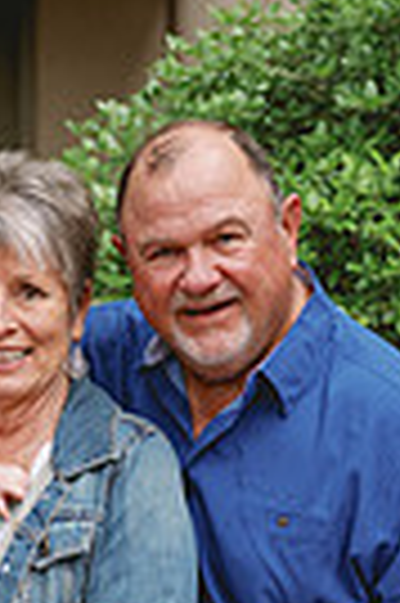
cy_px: 850
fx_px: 2590
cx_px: 148
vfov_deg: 12.7
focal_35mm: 155
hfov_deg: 8.8
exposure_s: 1/250
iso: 320
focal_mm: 46
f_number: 2.8
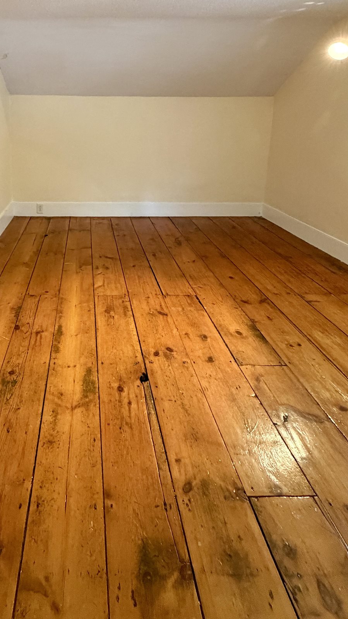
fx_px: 361
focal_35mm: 22
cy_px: 185
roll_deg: -1.2
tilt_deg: -11.2
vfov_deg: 77.4
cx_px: 93
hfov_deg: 49.7
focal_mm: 2.22
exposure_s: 1/60
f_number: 2.2
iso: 500
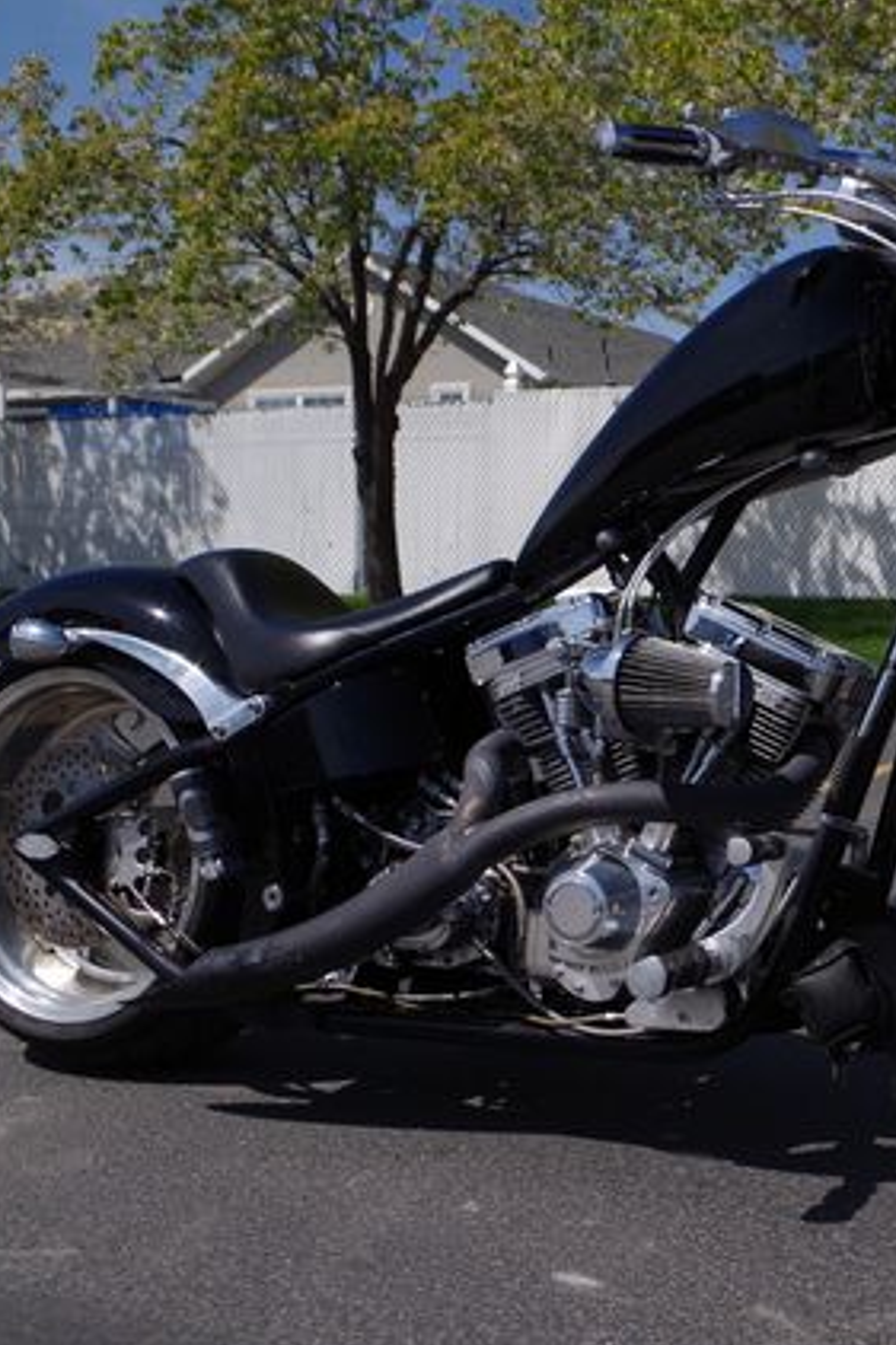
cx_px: 928
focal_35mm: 47
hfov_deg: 26.8
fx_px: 1756
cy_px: 677
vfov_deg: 41.9
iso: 100
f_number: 8
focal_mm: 21.25
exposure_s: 1/400
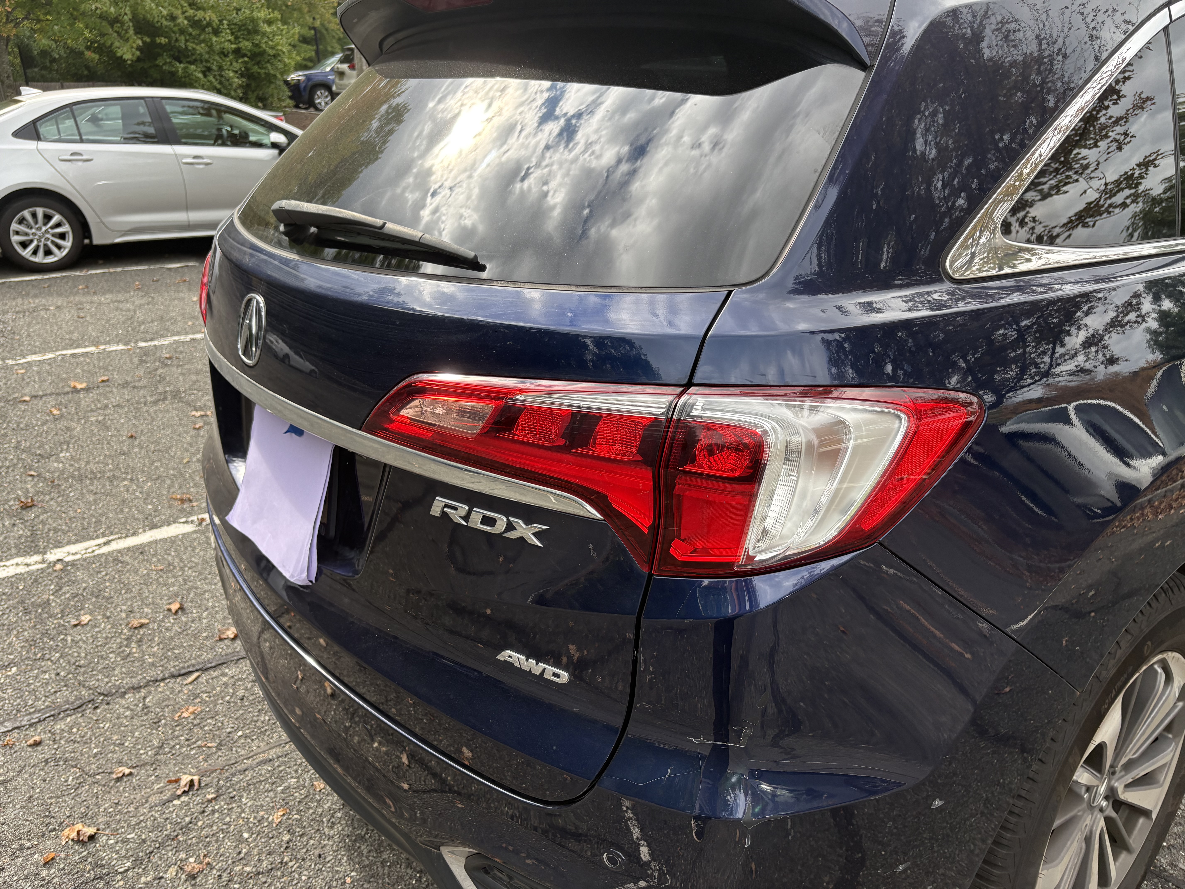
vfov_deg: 53.1
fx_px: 890
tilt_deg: -23.0
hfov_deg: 67.3
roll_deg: -0.3
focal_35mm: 26
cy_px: 444
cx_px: 592
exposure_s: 1/731
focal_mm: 5.96
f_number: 1.6
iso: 64
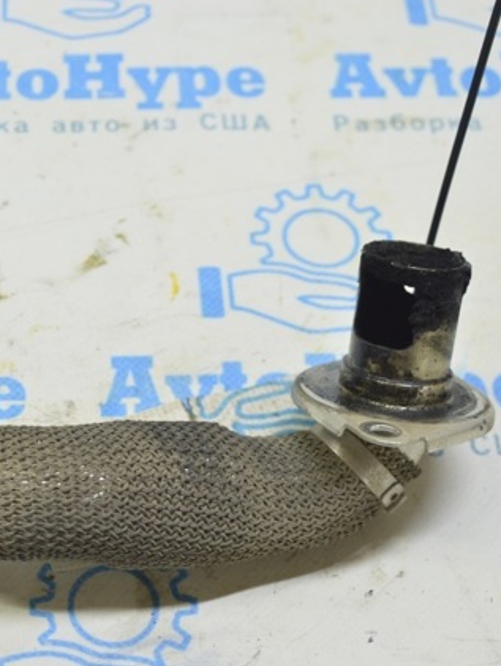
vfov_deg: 23.5
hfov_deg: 17.6
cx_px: 66
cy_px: 332
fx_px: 1600
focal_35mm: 83
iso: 400
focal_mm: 38
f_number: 5.6
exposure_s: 1/20
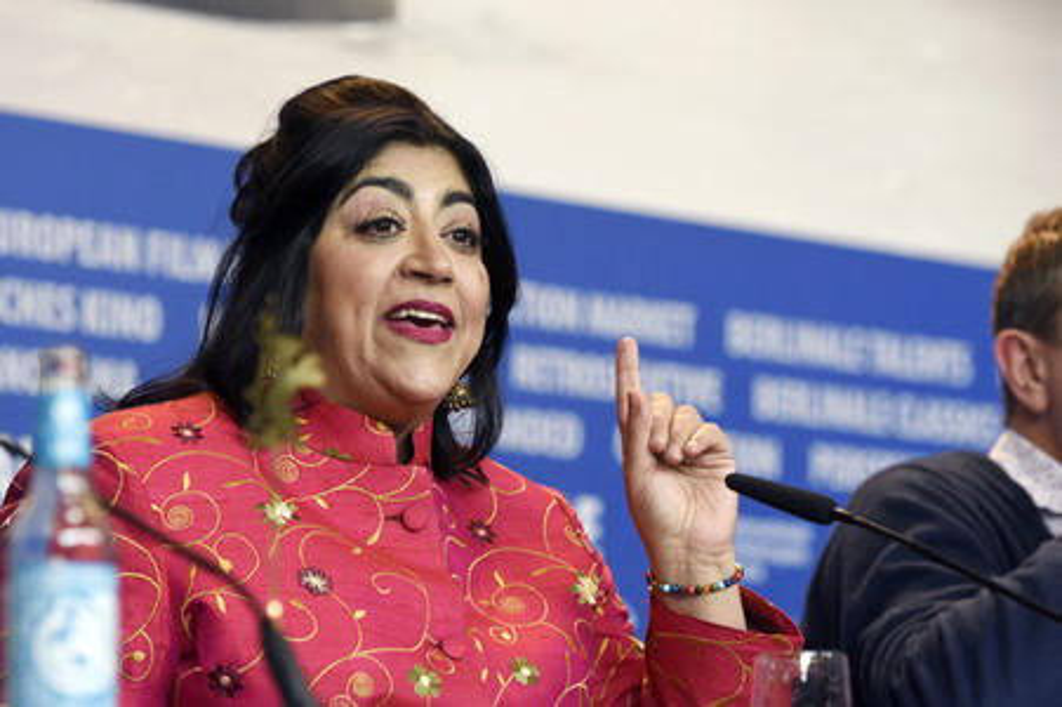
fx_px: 5527
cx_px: 531
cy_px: 354
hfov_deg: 11.0
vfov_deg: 7.3
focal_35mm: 188
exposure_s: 1/320
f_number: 3.5
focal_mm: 125
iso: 800
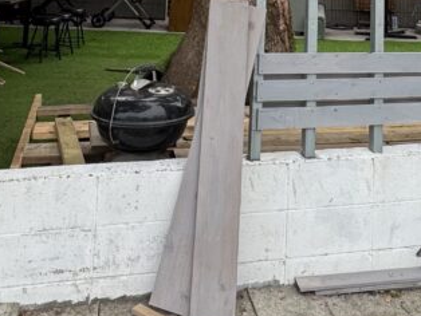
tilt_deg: +8.9
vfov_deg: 21.0
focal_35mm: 57
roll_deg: -0.5
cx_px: 284
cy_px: -183
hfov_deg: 33.4
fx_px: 694
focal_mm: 2.22
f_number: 2.2
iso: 40
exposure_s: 1/325
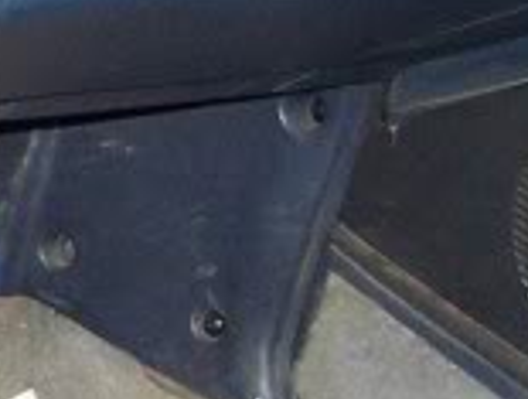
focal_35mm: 250
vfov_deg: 6.0
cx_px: -956
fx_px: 3822
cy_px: 257
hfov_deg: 7.2
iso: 160
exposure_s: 1/2
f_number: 2.8
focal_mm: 6.3
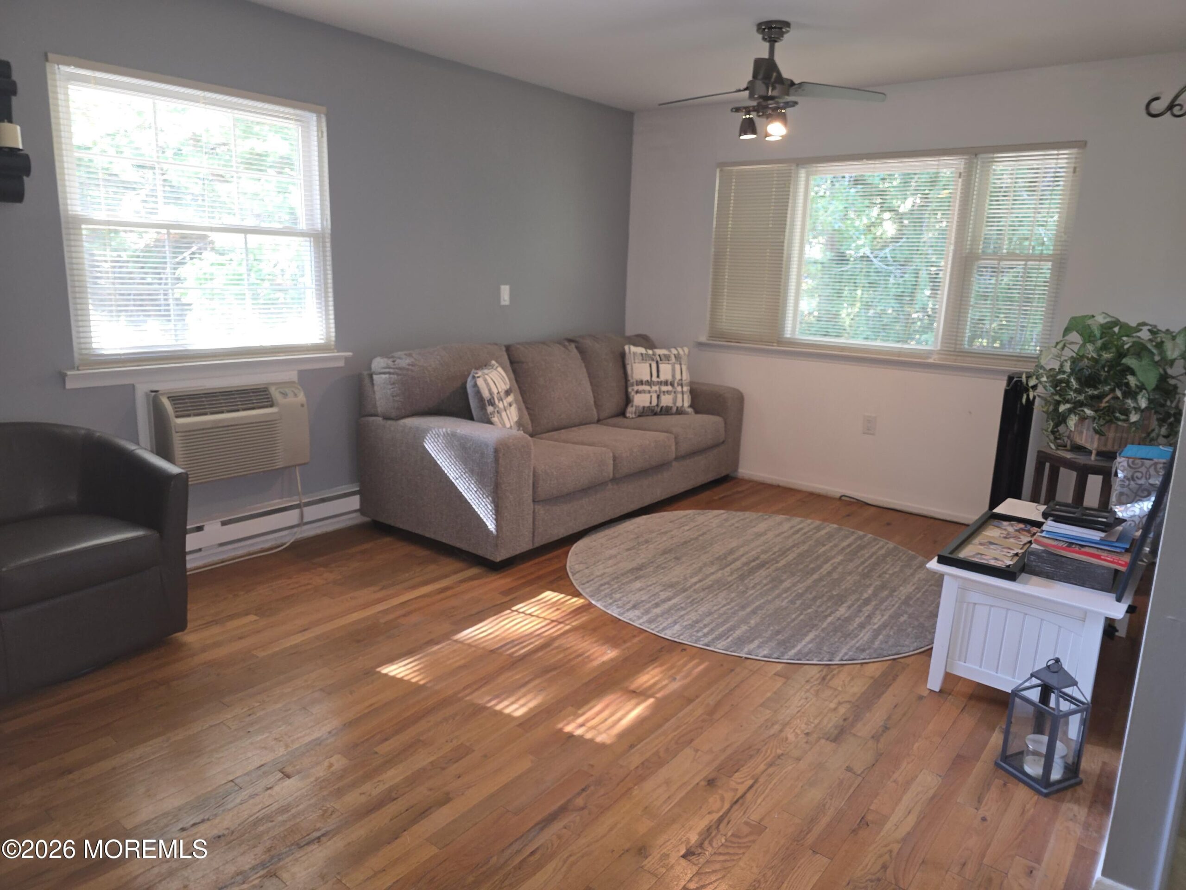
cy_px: 445
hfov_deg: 73.9
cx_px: 593
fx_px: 788
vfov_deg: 58.9
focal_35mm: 23
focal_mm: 6.3
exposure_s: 1/24
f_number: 1.7
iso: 100
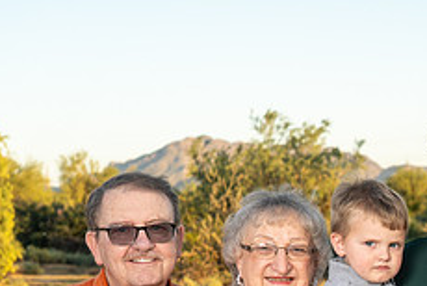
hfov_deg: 16.6
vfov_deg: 11.4
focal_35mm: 118
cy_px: 332
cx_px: 506
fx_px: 1401
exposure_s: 1/160
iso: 100
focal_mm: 44
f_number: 6.3
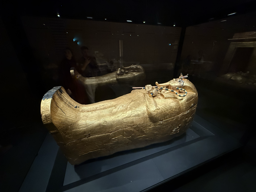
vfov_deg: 85.6
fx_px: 103
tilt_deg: -24.1
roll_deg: +0.8
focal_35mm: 14
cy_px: 96
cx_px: 128
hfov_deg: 102.1
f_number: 2.2
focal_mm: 2.22
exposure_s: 1/50
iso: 1250
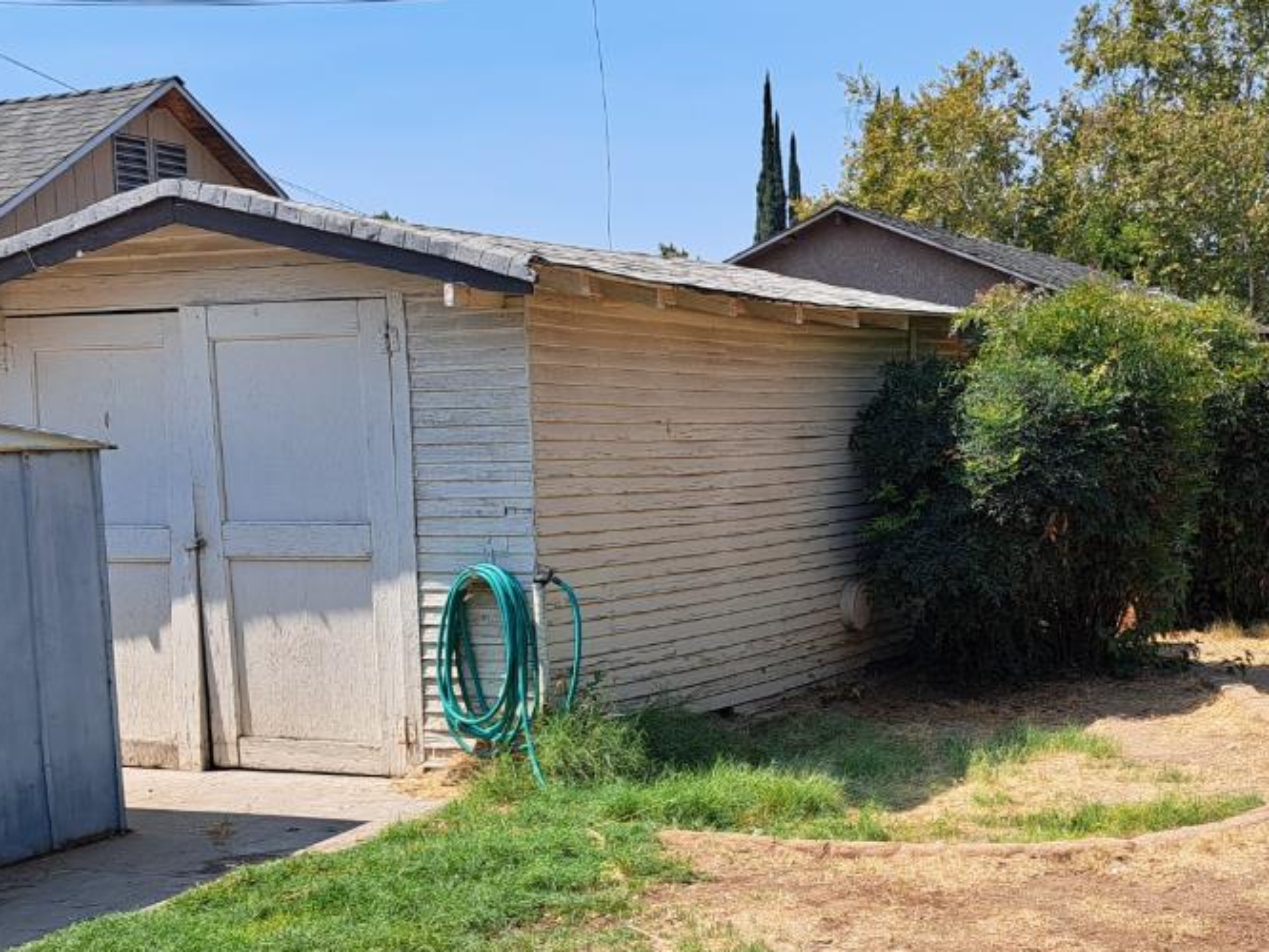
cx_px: 870
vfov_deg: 26.9
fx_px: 1980
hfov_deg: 35.1
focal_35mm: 54
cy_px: 643
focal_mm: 5.23
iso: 50
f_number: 1.8
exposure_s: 1/962
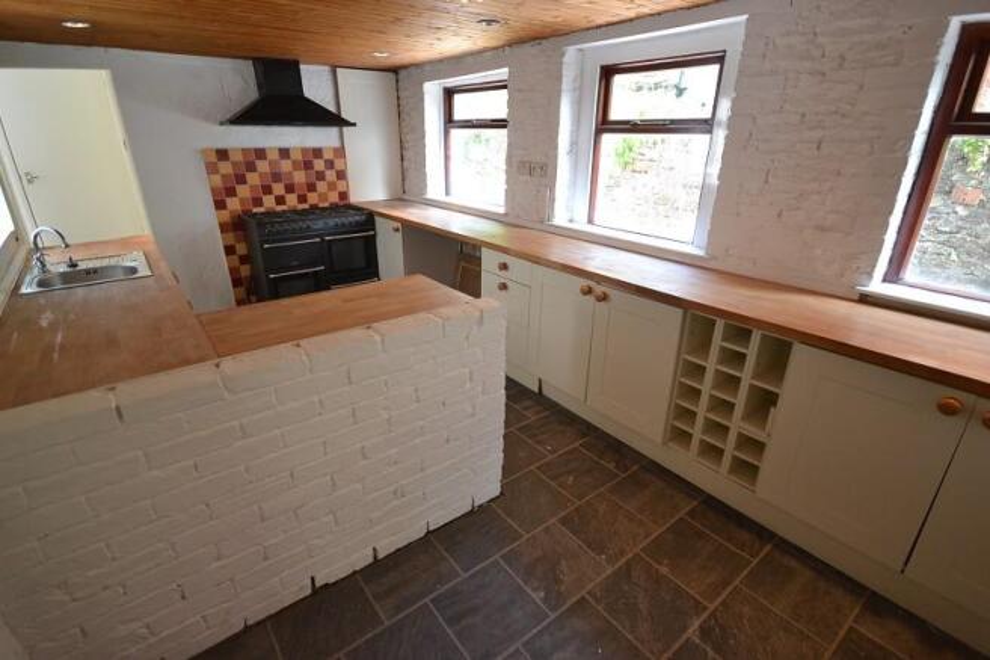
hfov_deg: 92.5
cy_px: 330
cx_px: 495
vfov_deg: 69.6
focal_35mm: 17
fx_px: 474
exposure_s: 1/60
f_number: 4.2
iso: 560
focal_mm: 11.5
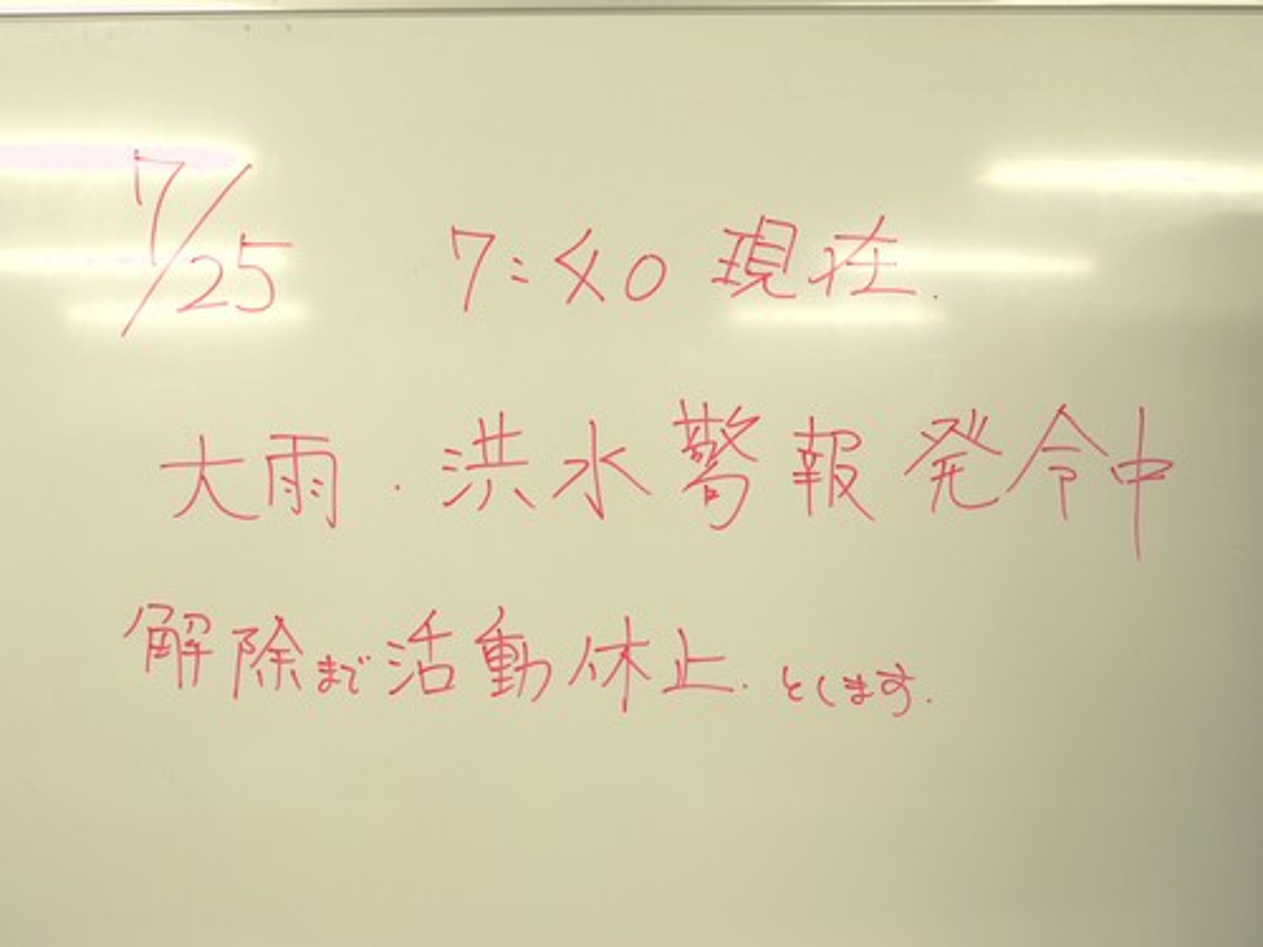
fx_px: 1678
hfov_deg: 41.2
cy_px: 474
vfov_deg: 31.5
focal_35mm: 46
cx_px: 632
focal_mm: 23
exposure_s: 1/40
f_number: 4.8
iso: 100
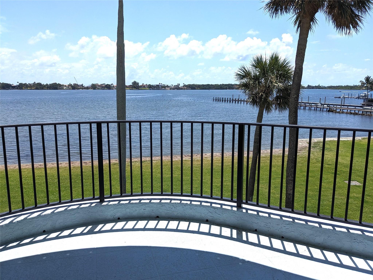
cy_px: 140
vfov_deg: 51.4
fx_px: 291
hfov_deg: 65.3
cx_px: 186
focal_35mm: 27
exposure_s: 1/7812
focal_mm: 4.38
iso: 70
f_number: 1.73
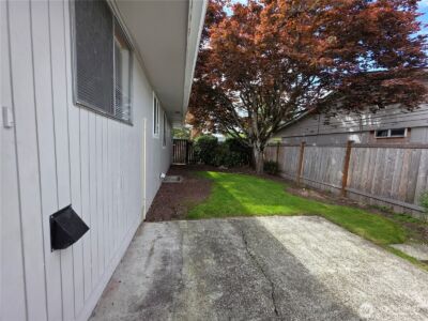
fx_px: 161
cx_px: 214
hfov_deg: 106.2
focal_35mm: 13
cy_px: 160
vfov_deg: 89.9
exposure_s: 1/2000
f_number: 1.9
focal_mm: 2.2
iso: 160
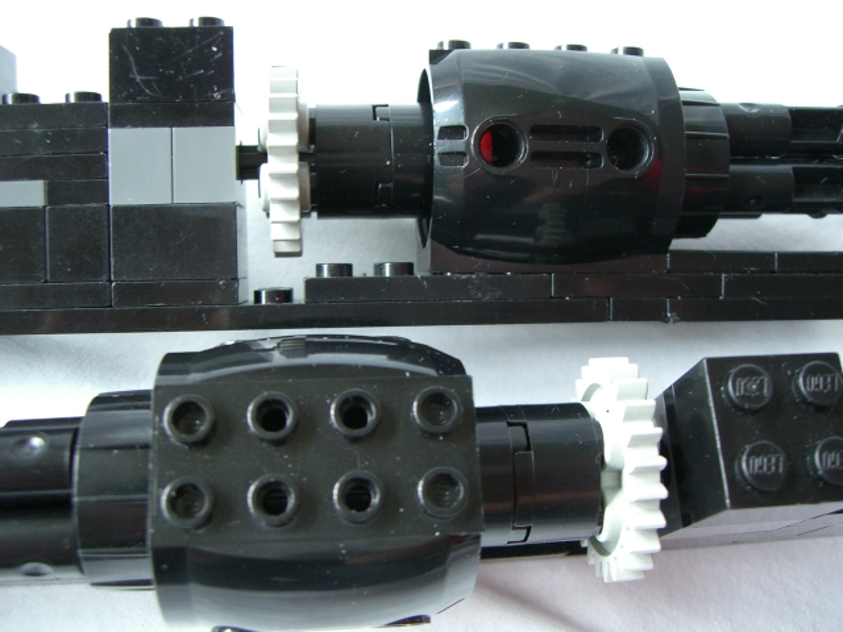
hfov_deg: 49.0
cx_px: 422
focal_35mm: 38
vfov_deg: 37.7
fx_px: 925
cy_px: 316
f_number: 2.7
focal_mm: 6.2
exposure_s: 1/13
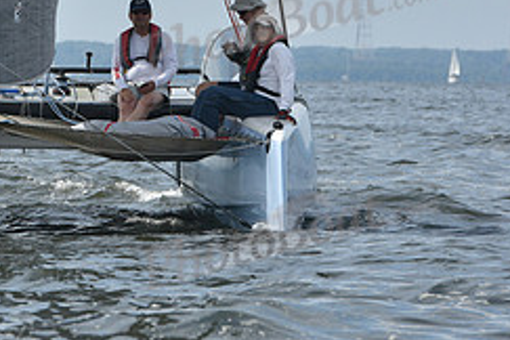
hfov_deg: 4.5
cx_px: 36
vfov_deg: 3.0
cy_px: -58
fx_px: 6417
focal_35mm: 453
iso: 320
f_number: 9
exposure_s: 1/1250
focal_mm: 190
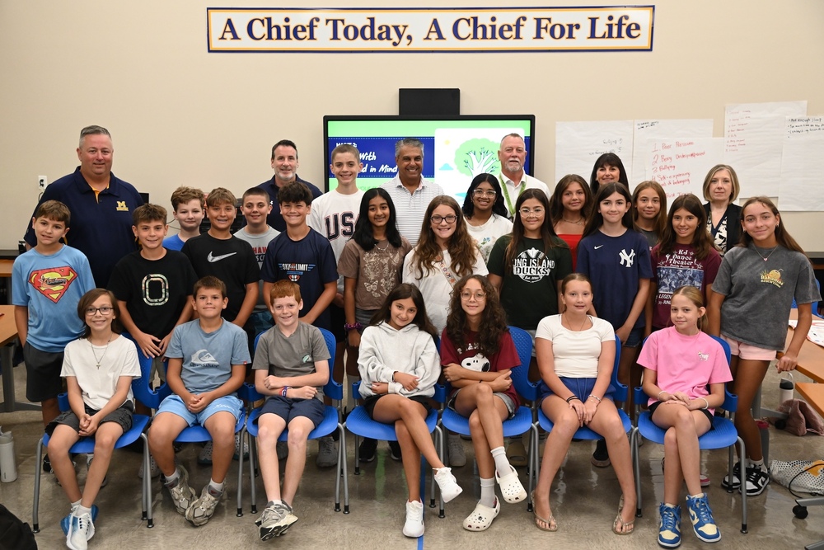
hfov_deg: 50.7
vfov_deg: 35.1
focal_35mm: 38
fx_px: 870
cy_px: 275
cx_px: 412
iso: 3200
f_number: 4
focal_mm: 38
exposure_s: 1/400
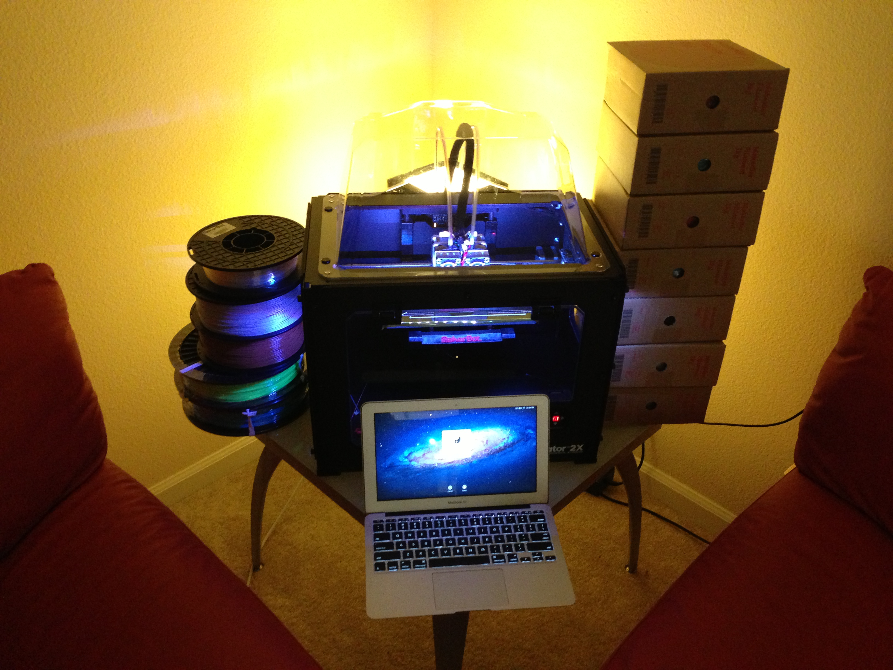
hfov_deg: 55.4
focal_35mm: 33
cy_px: 335
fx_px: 851
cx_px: 446
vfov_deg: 42.9
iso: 400
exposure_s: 1/20
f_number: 2.4
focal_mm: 4.13
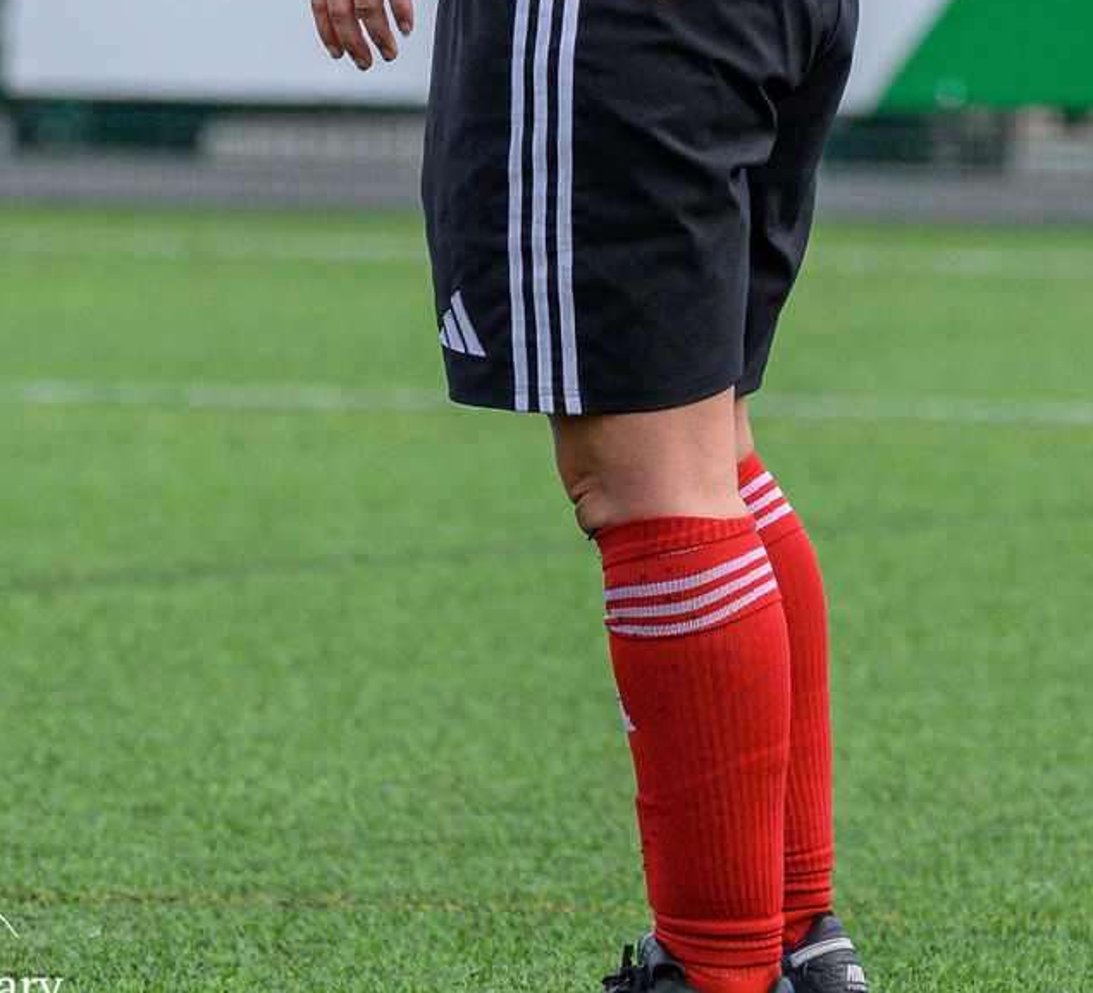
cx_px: 589
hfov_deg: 1.7
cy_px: -436
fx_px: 37100
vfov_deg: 1.5
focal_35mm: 1087
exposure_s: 1/2000
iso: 1000
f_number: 5
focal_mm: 220
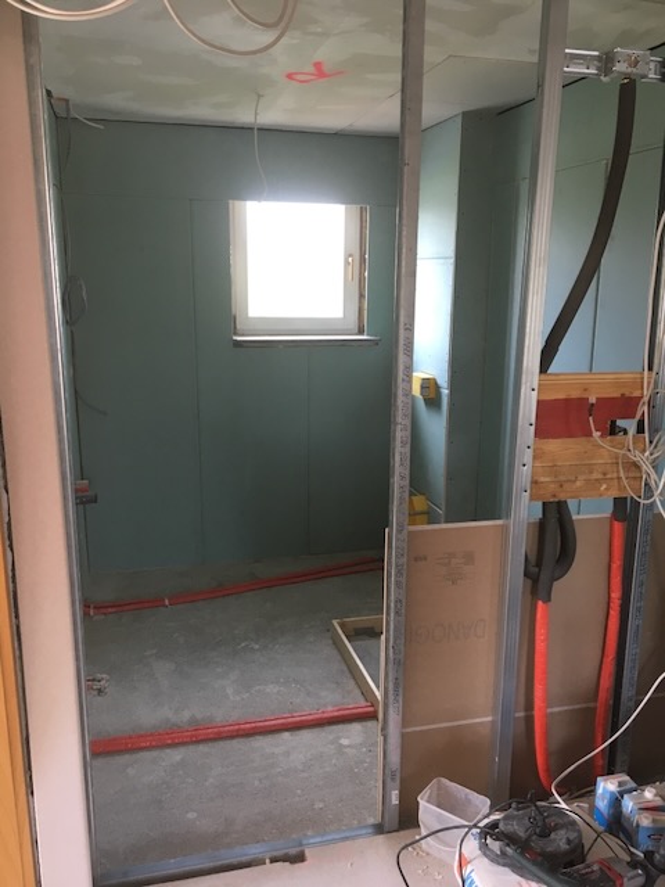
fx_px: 743
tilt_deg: -12.7
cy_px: 444
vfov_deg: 61.7
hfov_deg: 48.2
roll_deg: -1.2
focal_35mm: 29
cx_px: 332
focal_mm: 4.15
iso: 40
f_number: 2.2
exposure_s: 1/33
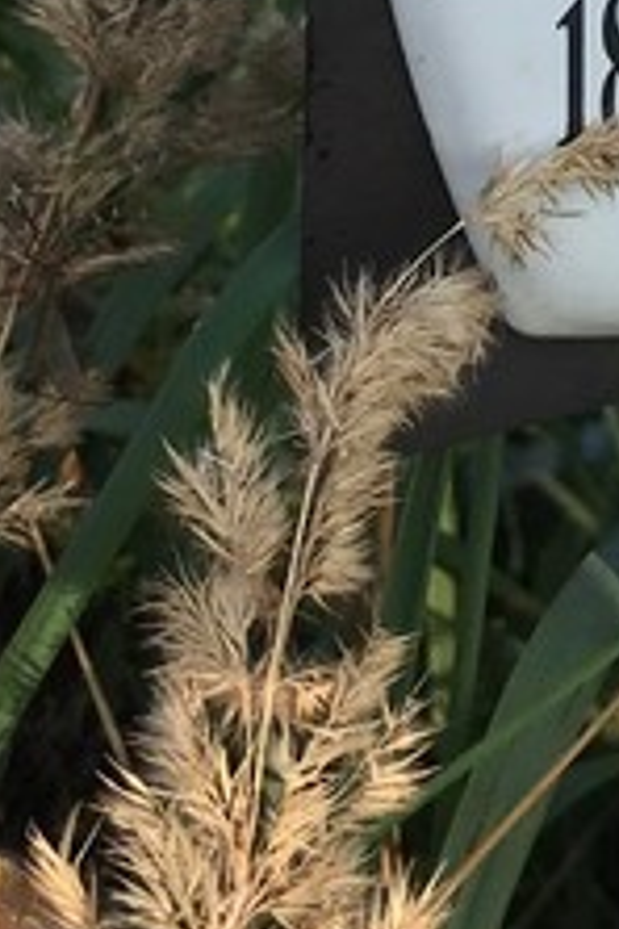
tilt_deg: -25.3
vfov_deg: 18.2
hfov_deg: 12.3
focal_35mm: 105
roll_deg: -4.5
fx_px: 2708
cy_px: -272
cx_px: 983
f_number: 1.8
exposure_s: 1/3096
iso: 20
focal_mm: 3.99
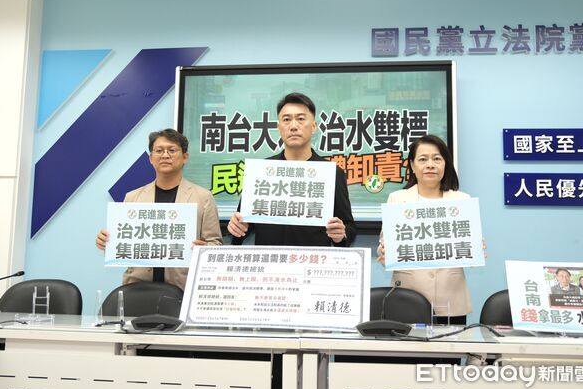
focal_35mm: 35
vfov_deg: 37.9
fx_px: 567
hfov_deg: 54.4
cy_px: 193
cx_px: 299
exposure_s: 1/200
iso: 800
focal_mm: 22.7
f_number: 2.8
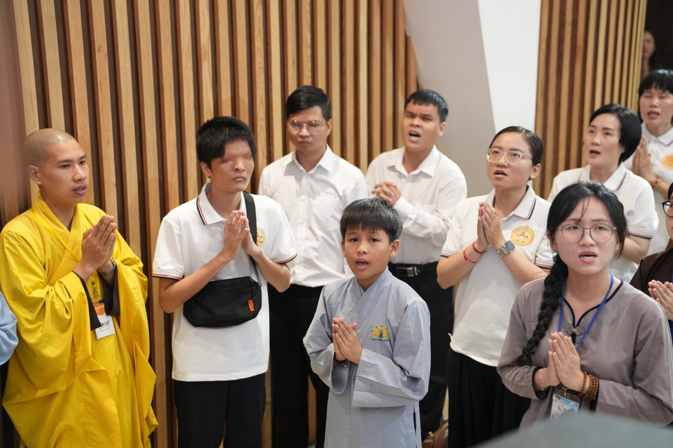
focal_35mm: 64
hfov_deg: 31.4
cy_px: 224
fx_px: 1196
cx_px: 336
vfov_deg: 21.2
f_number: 2.8
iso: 3200
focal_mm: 64
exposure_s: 1/125
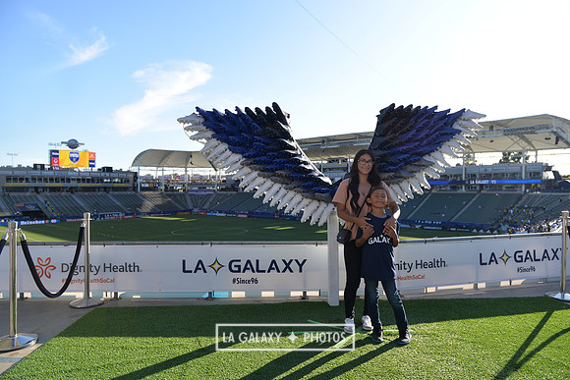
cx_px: 285
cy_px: 190
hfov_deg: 73.7
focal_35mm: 24
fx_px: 380
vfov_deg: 53.2
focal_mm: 24
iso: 100
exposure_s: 1/640
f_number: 4
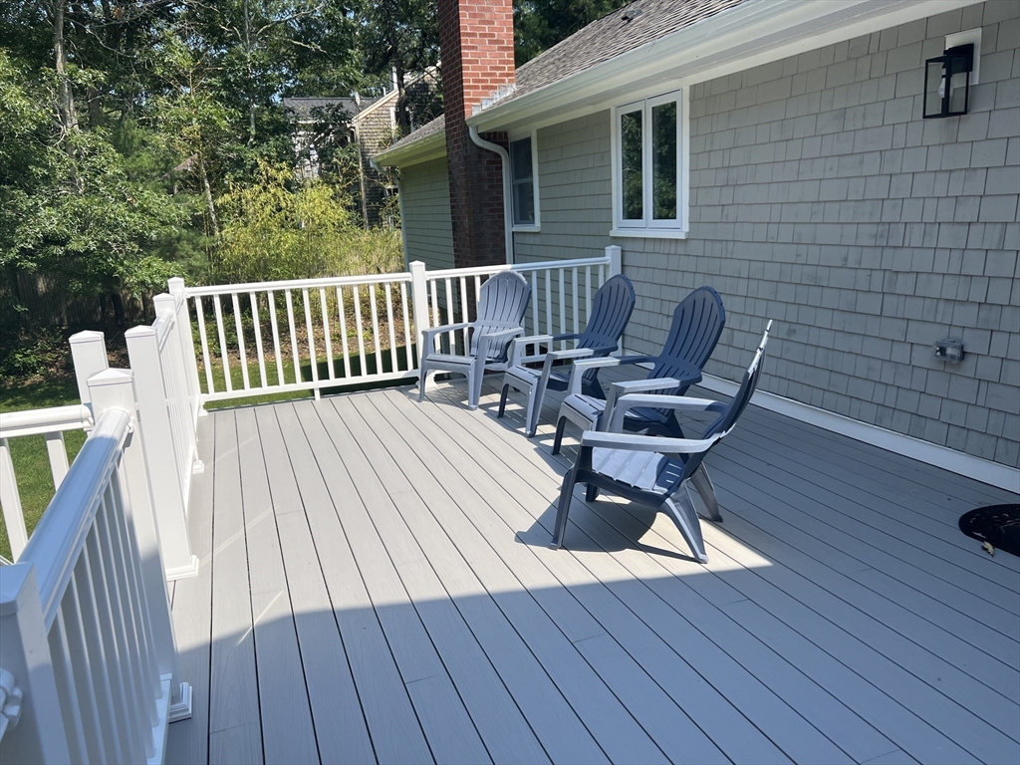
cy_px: 382
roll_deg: +2.7
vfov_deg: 53.1
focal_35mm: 26
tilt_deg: -14.2
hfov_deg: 67.3
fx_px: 766
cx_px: 510
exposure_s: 1/3831
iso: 50
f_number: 1.5
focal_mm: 5.7
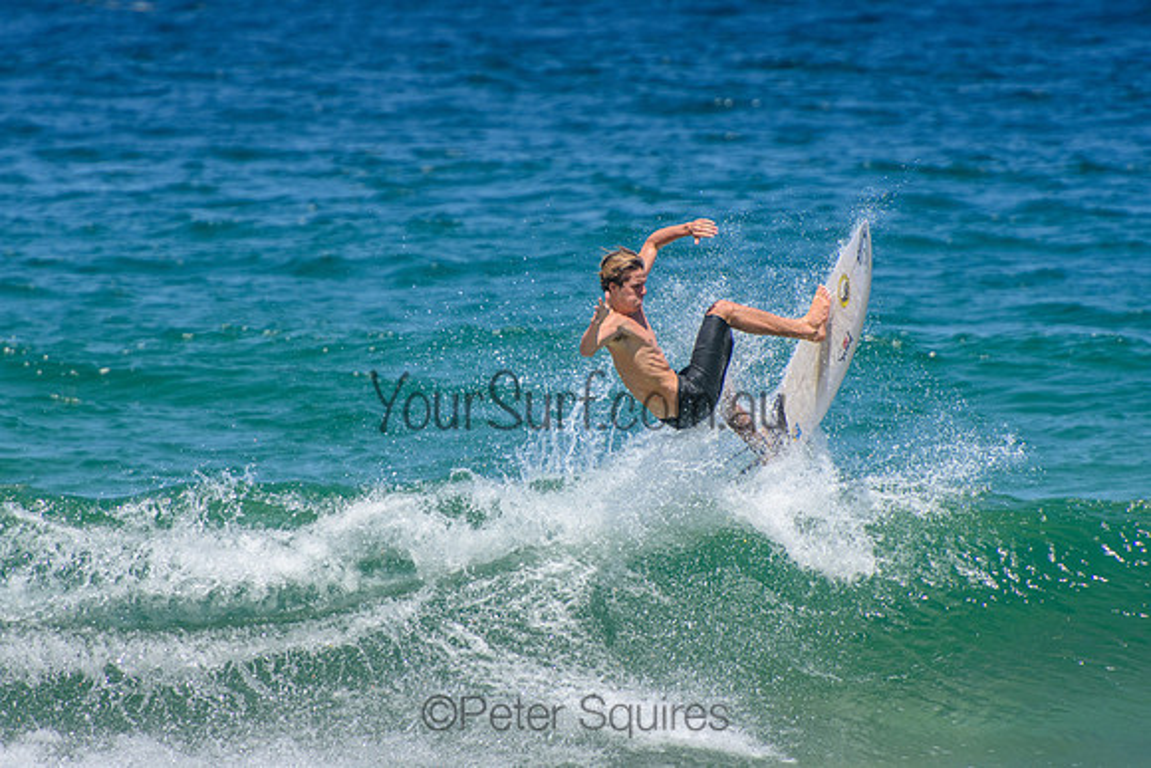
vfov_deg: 2.3
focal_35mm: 600
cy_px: 384
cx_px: 576
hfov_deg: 3.4
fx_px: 19187
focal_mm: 400
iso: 360
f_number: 5.6
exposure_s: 1/2000
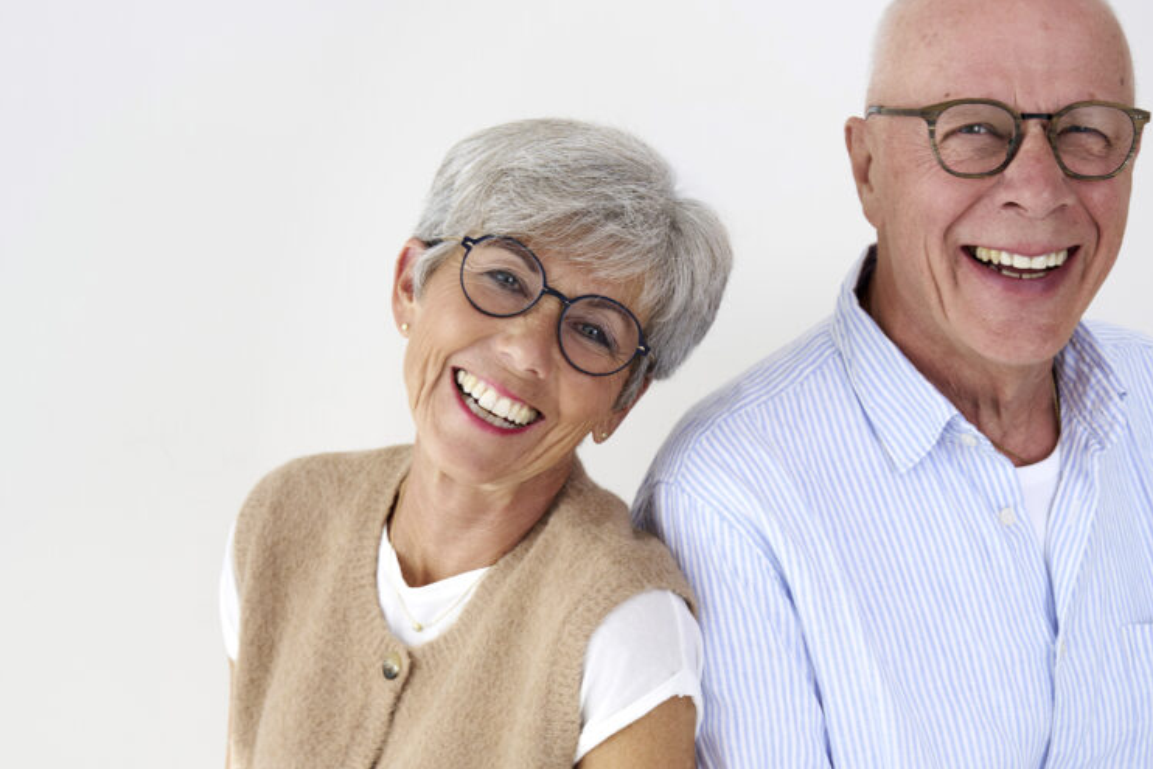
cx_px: 732
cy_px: 467
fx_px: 2210
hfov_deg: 29.1
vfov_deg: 19.7
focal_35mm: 69
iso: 200
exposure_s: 1/250
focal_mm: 50
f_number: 5
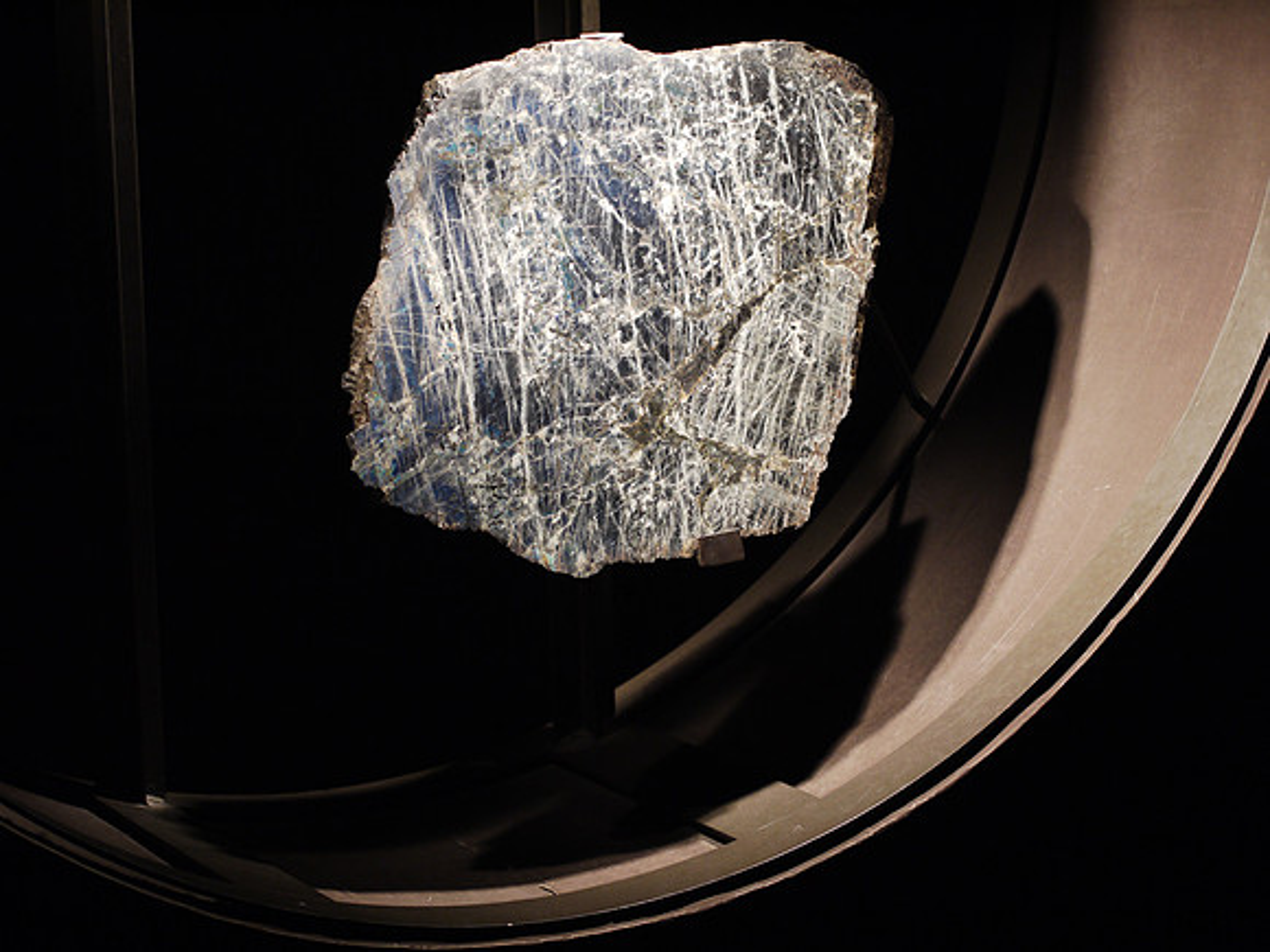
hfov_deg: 21.8
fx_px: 3302
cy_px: 476
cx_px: 635
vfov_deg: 16.4
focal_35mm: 90
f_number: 1.8
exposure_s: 1/125
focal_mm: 45
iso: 320
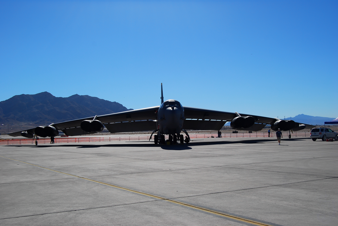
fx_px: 395
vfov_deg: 32.0
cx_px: 169
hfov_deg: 46.3
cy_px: 113
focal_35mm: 42
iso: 100
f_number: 8
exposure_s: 1/800
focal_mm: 28
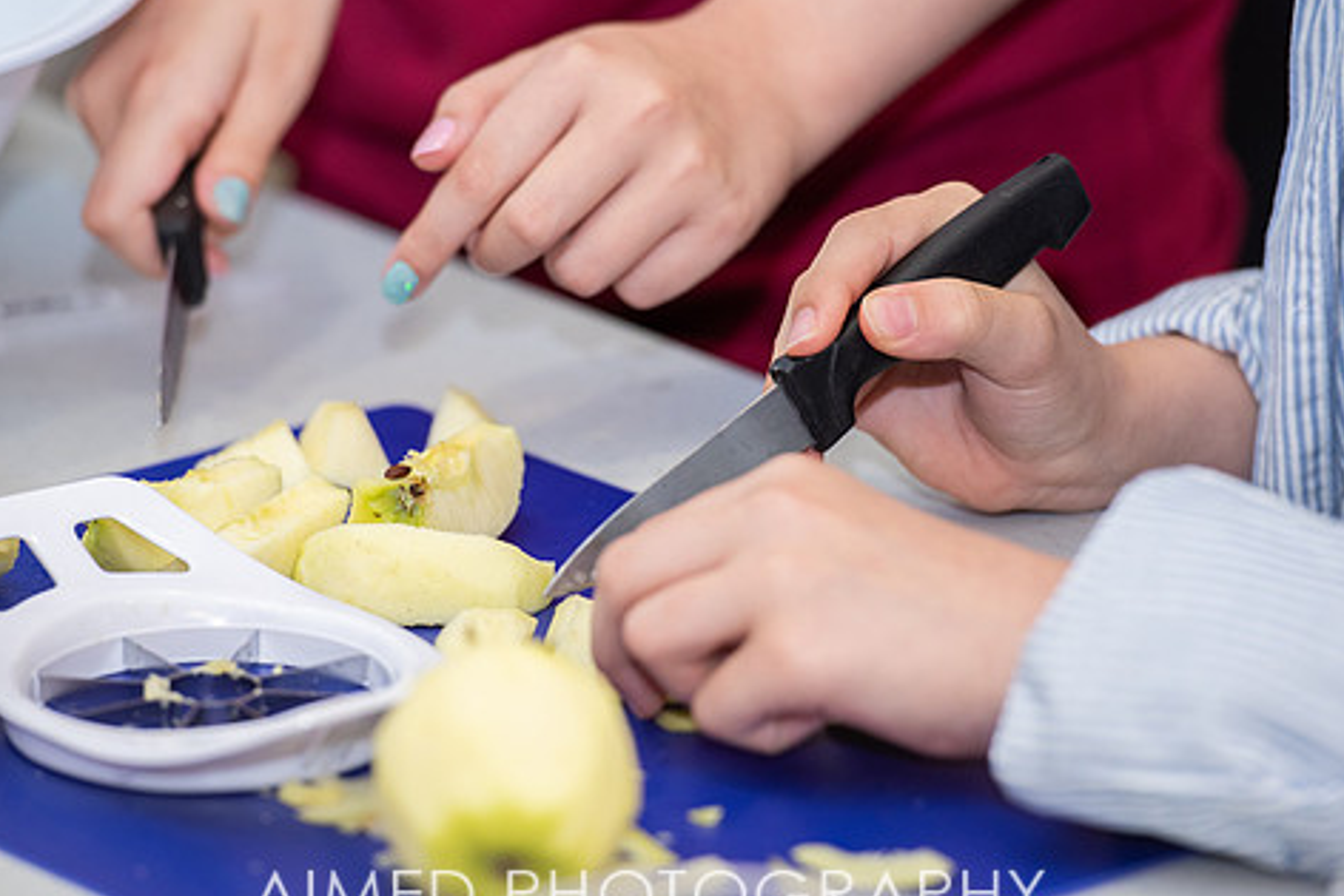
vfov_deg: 5.6
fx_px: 9186
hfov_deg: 8.4
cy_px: 400
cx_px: 652
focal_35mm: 246
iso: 640
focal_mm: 200
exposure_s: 1/250
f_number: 4
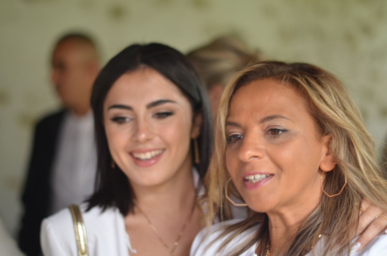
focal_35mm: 75
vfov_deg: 18.1
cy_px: 128
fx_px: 805
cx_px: 194
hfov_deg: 27.0
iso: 200
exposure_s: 1/50
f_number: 1.4
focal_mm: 50
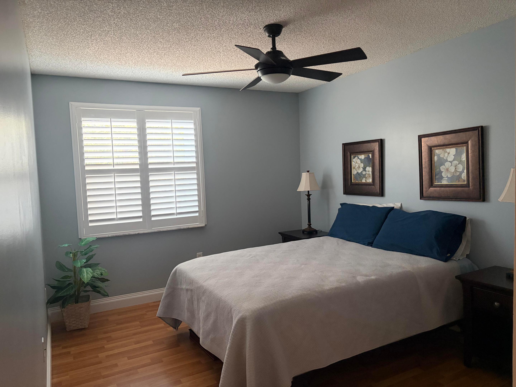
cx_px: 258
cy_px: 194
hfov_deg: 67.3
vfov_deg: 53.1
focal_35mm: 26
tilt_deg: -3.4
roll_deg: +1.9
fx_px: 388
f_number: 1.6
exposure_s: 1/40
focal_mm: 5.96
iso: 500
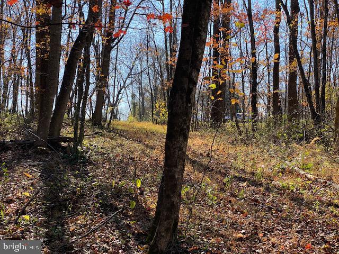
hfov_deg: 36.8
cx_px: 170
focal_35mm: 52
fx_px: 509
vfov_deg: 28.0
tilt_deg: +1.6
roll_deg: -1.0
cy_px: 127
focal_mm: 6
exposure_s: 1/489
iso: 20
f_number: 2
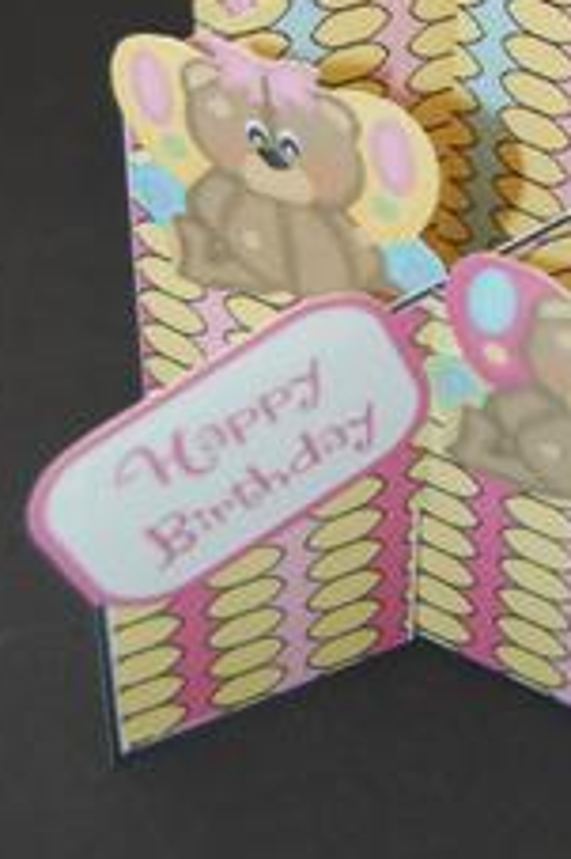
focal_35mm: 92
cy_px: 47
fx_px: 2192
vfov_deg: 21.5
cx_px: 448
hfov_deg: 14.8
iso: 360
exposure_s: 1/60
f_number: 4.5
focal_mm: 31
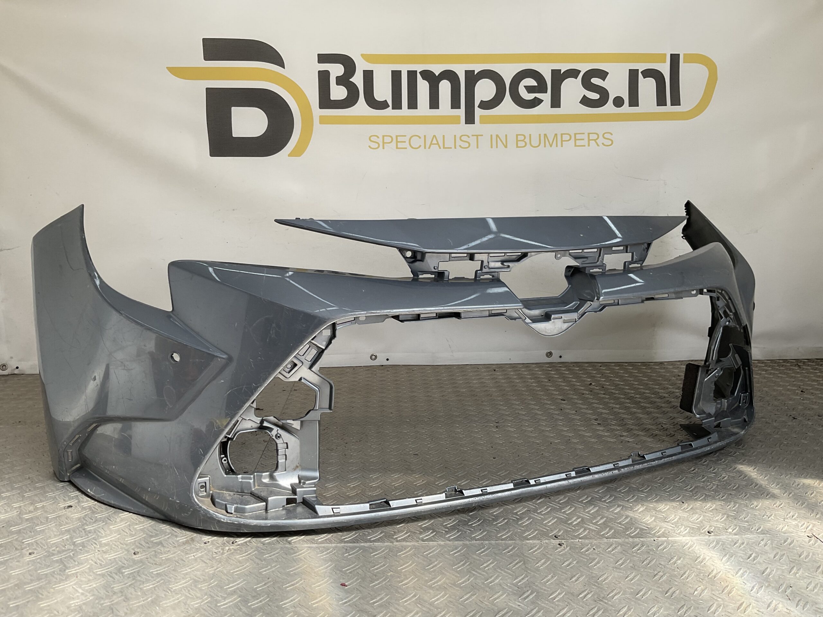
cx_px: 412
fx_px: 689
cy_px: 308
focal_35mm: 29
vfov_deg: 48.2
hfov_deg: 61.7
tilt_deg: -7.9
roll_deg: -0.2
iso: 16
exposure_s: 1/534
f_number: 1.8
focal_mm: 3
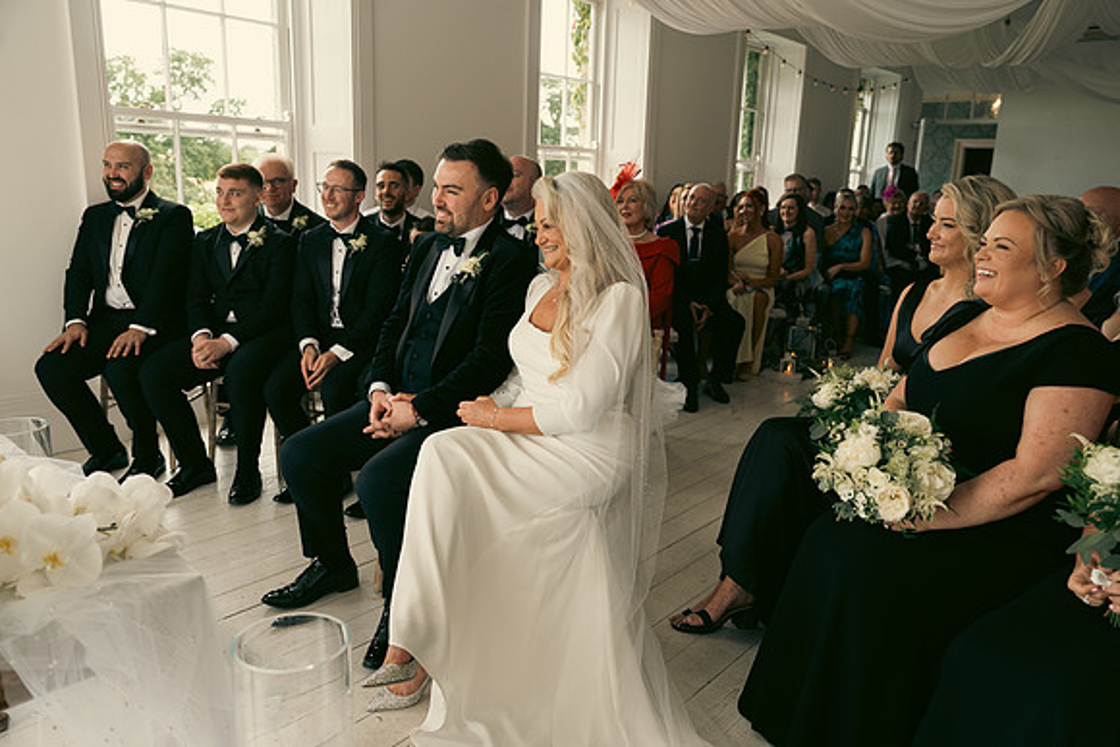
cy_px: 374
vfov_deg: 48.0
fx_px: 840
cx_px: 560
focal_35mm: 27
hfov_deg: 67.4
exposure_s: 1/160
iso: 200
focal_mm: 27
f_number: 3.5
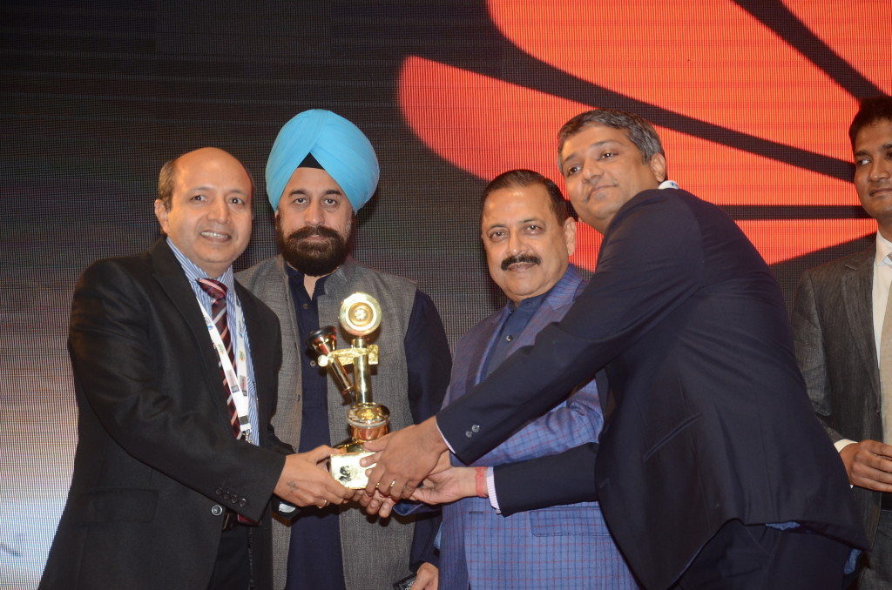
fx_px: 2448
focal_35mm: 99
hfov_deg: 20.7
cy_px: 295
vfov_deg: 13.8
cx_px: 446
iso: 800
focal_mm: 66
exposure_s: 1/125
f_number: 5.6
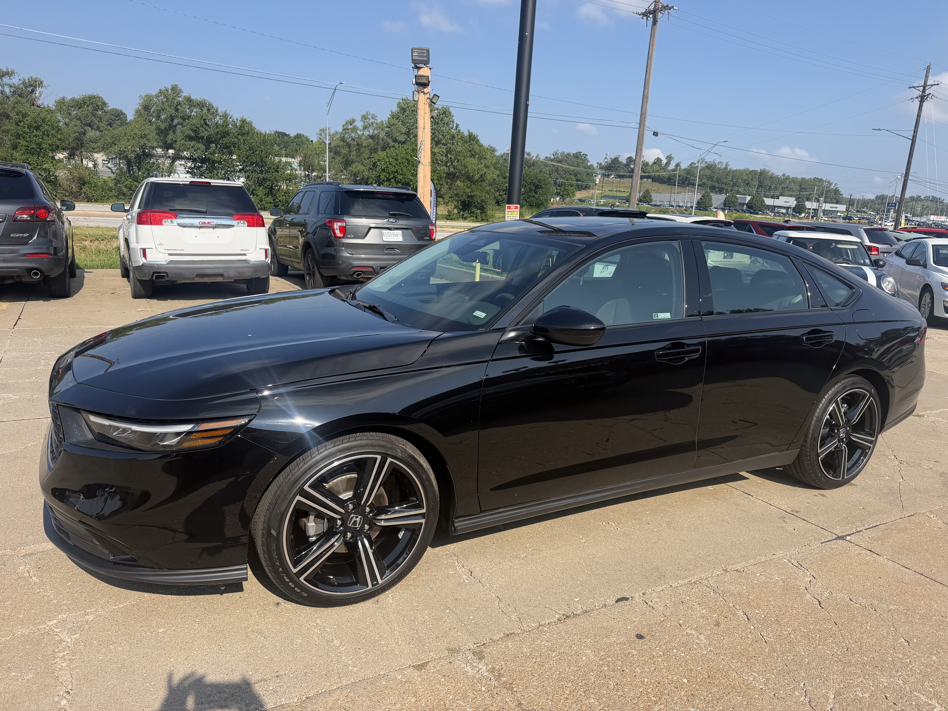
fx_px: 657
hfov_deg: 71.6
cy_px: 356
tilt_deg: -11.9
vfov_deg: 56.8
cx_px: 474
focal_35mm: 24
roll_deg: -4.5
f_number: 1.78
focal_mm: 6.76
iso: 100
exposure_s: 1/3425
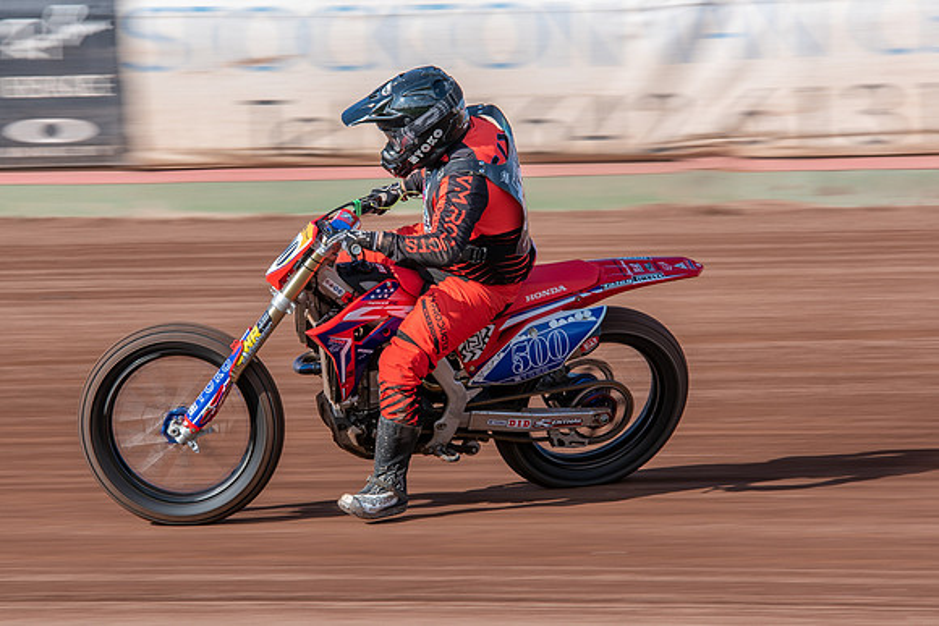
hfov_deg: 6.6
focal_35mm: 313
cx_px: 407
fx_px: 8166
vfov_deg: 4.4
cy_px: 313
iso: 100
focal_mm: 200
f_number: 8
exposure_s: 1/125
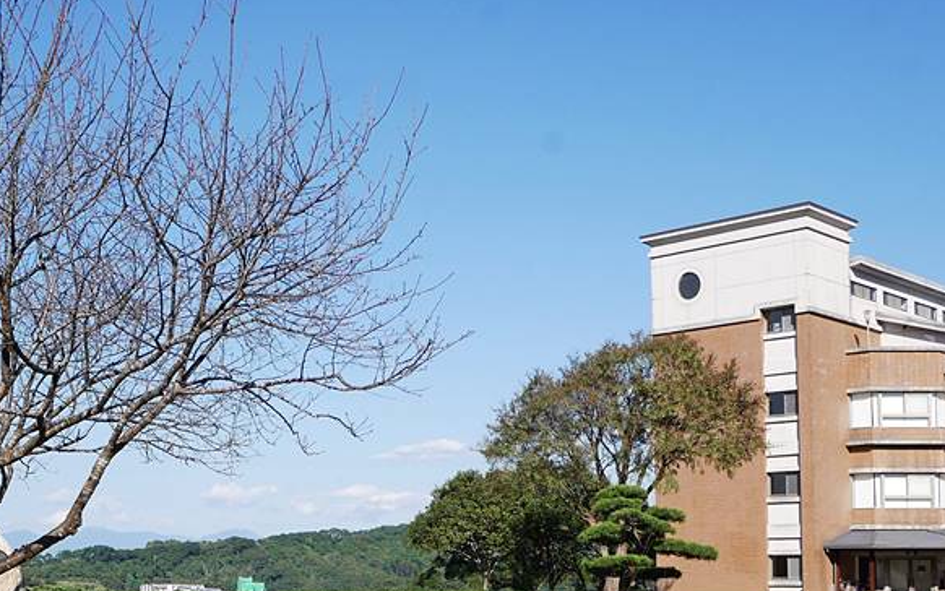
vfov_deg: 25.0
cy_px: 468
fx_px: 1314
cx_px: 362
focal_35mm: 51
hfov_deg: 39.3
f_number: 4.5
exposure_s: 1/1600
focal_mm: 14
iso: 200
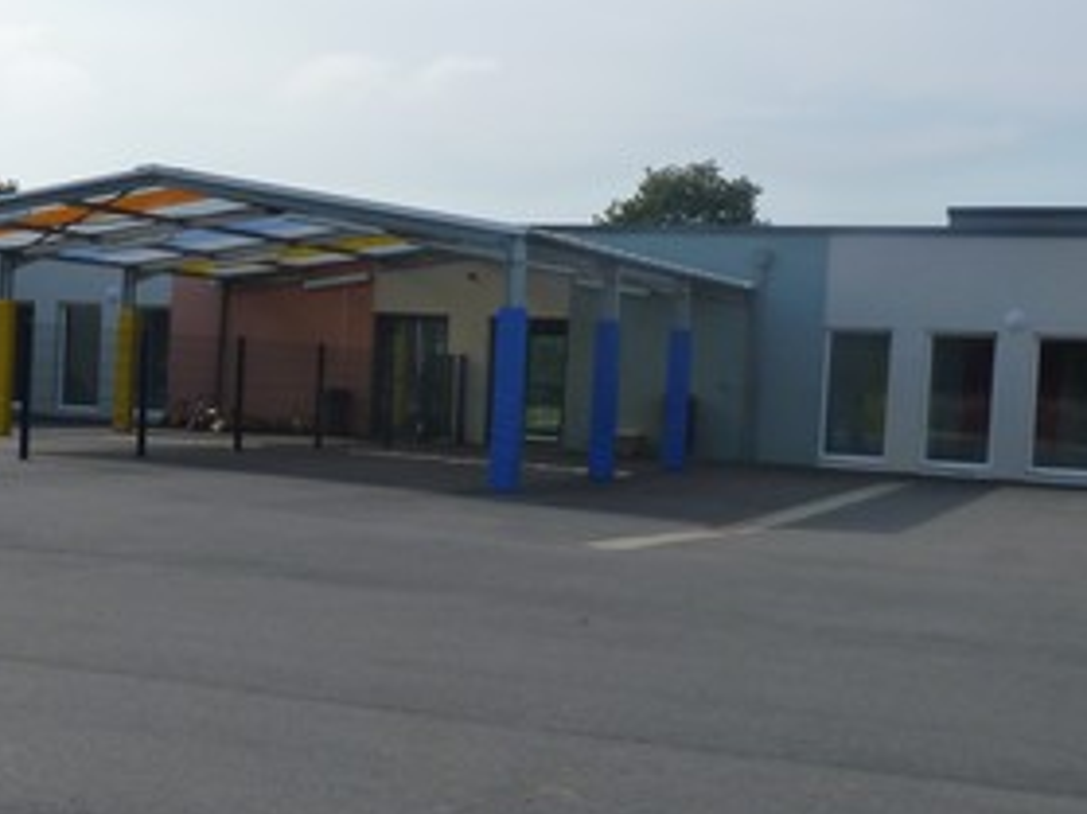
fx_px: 1821
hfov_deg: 32.1
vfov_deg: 25.2
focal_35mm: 58
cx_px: 168
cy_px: 428
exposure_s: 1/320
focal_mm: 4.8
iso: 125
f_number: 5.6
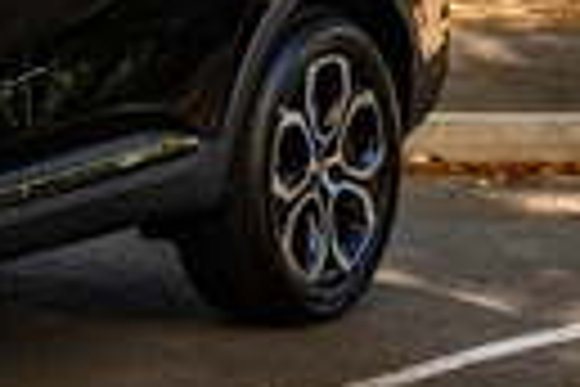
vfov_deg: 6.2
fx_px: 3576
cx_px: -710
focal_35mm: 222
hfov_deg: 8.6
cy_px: -47
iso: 250
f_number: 6.3
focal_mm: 41
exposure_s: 1/160
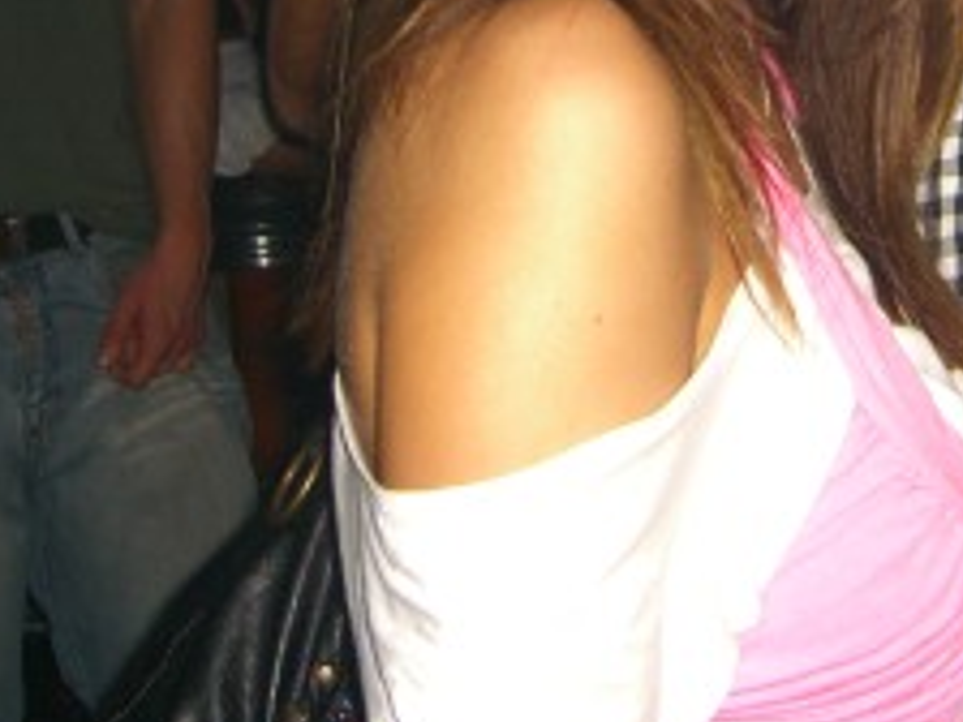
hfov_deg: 19.1
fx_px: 2838
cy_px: -172
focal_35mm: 102
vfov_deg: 14.0
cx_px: 722
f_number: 2.8
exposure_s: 1/60
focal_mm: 7.9
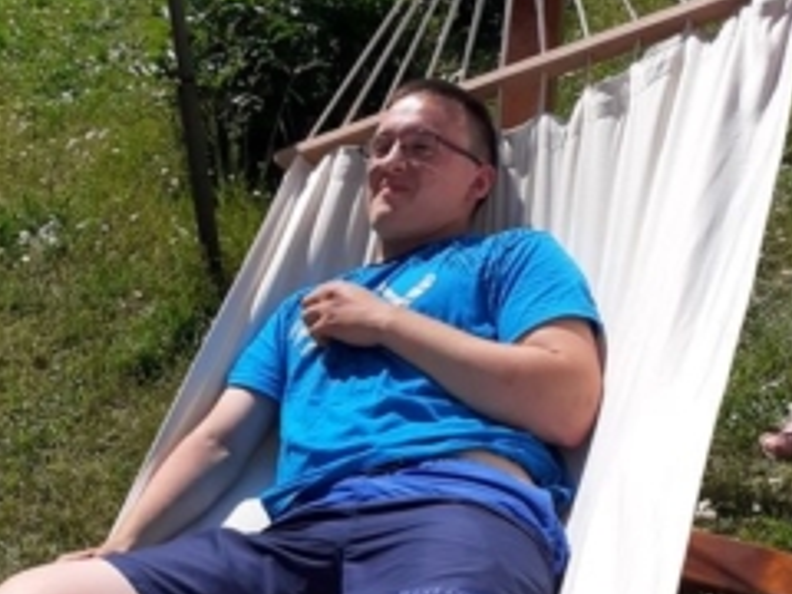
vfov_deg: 26.5
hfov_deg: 35.1
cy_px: 482
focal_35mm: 54
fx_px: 1235
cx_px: 248
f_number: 1.9
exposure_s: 1/3571
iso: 40
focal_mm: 3.6
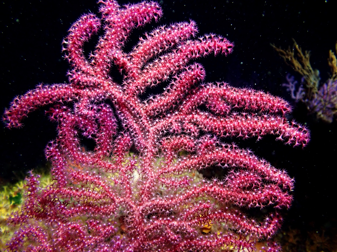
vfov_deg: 46.8
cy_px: 126
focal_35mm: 30
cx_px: 168
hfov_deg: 60.0
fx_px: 292
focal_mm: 5.4
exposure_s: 1/60
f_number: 2.3
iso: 800
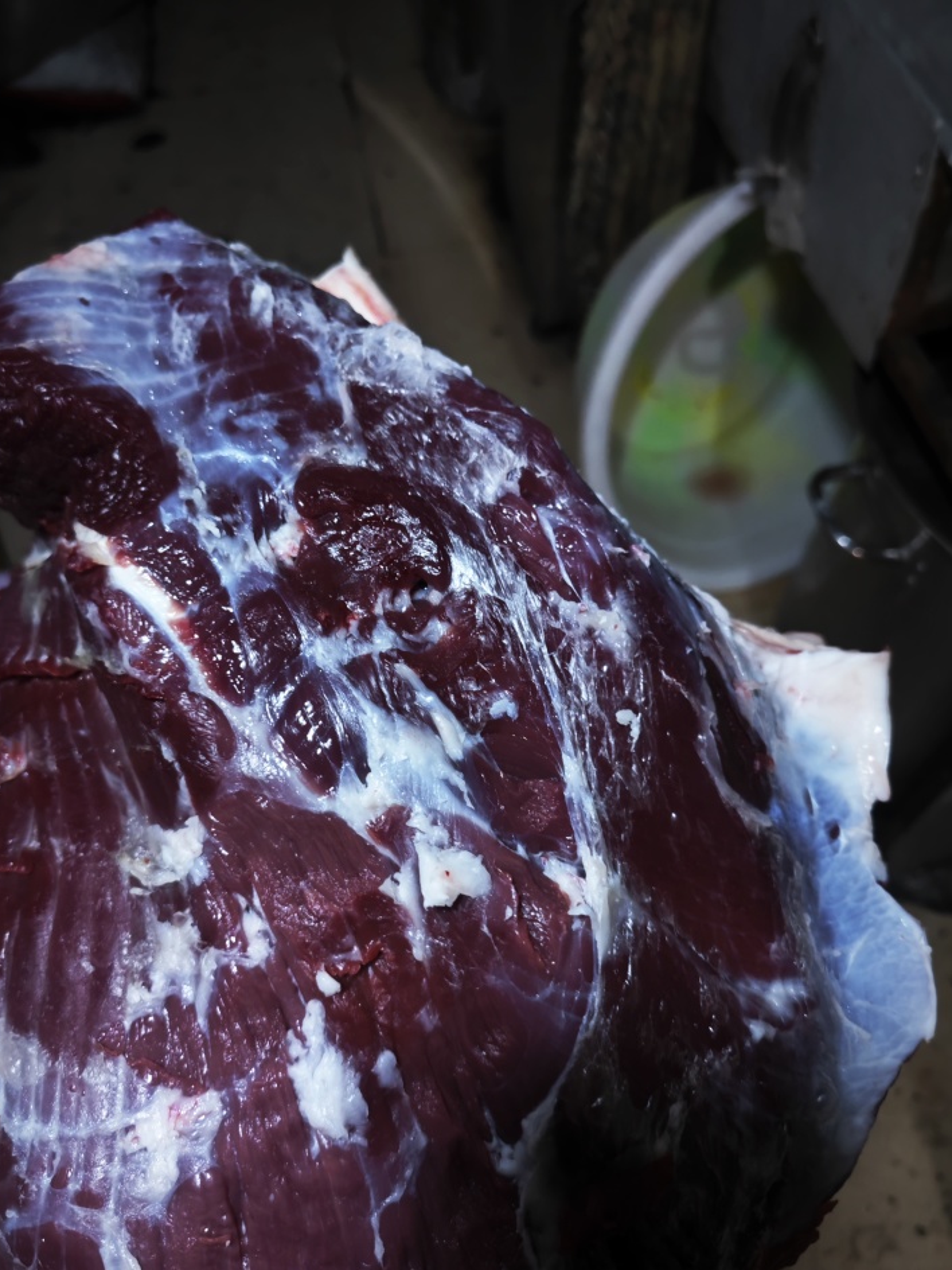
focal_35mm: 26
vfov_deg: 67.3
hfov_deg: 52.9
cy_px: 664
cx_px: 421
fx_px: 953
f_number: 1.8
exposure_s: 1/33.3
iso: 800
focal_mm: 5.43
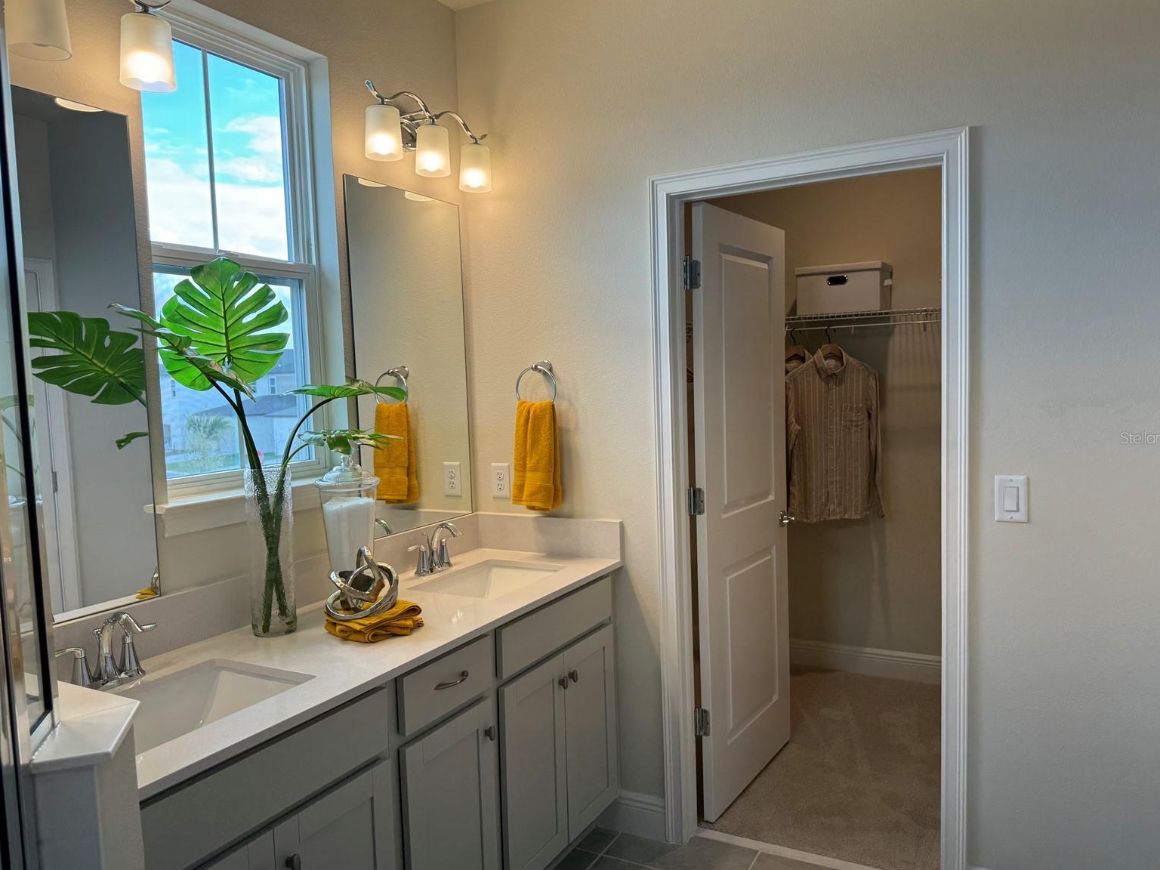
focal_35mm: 25
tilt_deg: -2.5
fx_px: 838
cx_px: 588
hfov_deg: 69.4
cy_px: 437
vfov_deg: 54.9
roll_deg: +0.4
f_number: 1.78
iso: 50
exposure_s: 1/134
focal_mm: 6.86
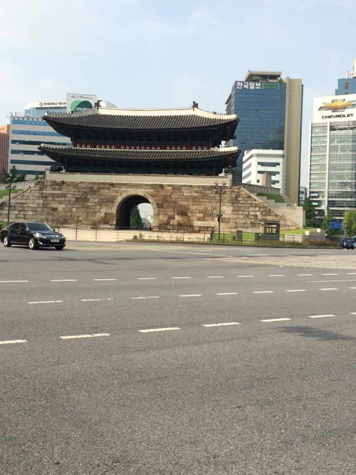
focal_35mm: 40
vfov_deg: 46.7
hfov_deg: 35.8
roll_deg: -1.2
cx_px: 132
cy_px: 211
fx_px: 548
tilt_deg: -2.7
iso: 32
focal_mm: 4.15
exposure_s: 1/1953
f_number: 2.2
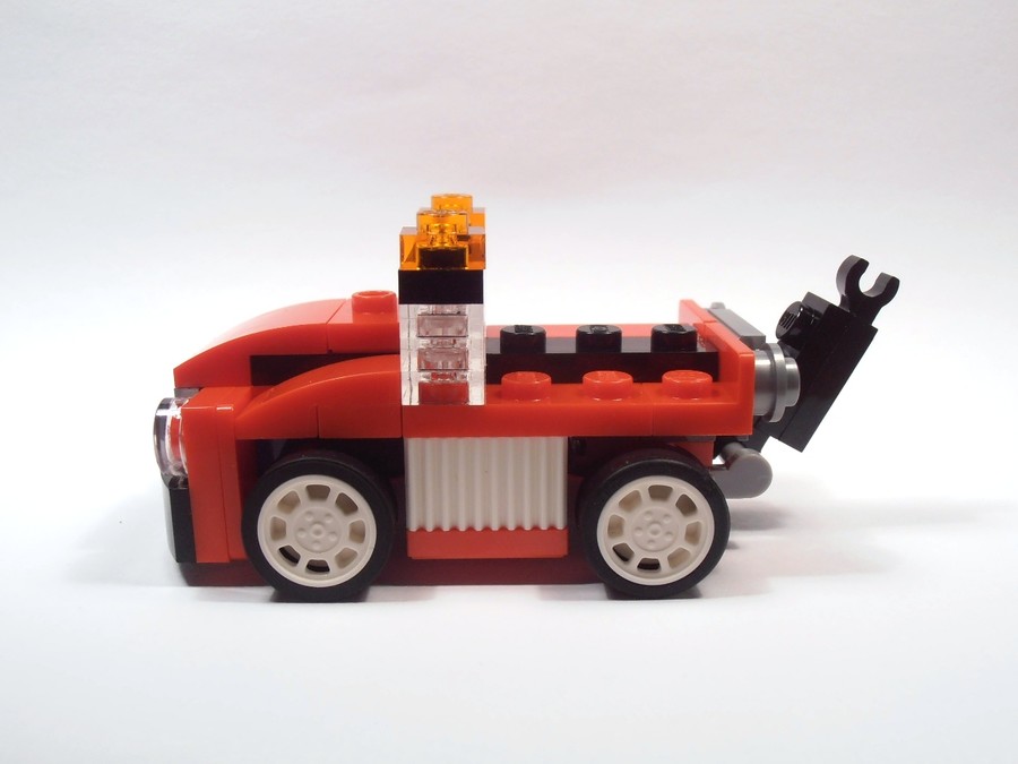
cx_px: 509
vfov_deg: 38.7
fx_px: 1088
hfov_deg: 50.1
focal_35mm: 37
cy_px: 382
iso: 80
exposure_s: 1/40
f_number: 3.9
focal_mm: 6.61
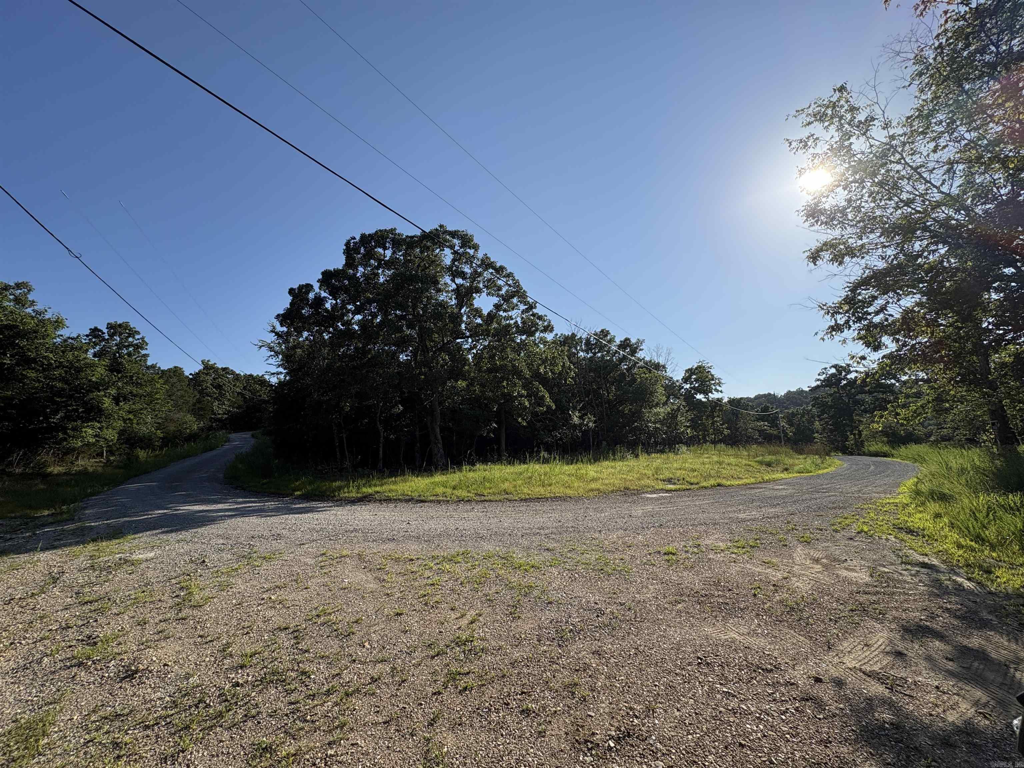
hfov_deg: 102.1
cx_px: 512
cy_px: 384
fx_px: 414
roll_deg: +4.1
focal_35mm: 14
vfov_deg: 85.7
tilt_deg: +9.4
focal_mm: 2.22
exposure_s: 1/2208
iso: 50
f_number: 2.2
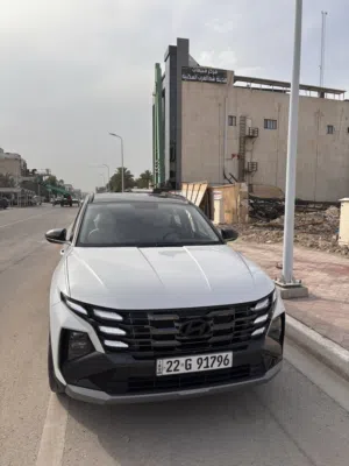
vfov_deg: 67.3
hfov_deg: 53.1
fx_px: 350
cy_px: 233
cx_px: 174
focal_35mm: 26
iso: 50
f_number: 1.6
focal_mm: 5.96
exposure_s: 1/3311
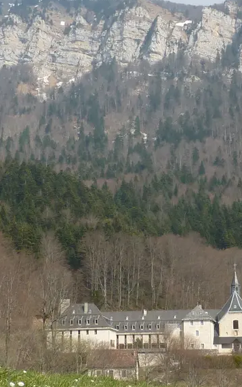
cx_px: 151
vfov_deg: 27.1
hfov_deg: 17.1
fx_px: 802
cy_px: 188
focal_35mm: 76
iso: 80
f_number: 4.5
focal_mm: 5.3
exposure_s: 1/500
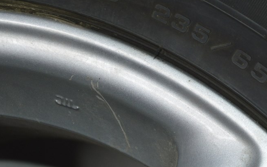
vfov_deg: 9.9
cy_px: 50
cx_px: 209
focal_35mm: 132
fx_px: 959
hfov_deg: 15.8
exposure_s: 1/60
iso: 640
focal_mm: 55
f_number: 5.6
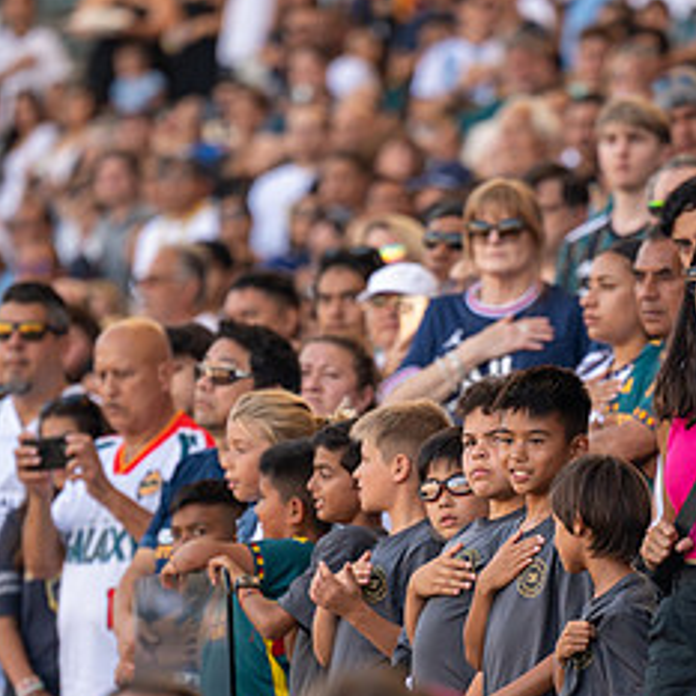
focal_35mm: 522
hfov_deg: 3.4
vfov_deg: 3.4
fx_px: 11874
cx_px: 502
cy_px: 461
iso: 500
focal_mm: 200
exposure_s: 1/1000
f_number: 2.8
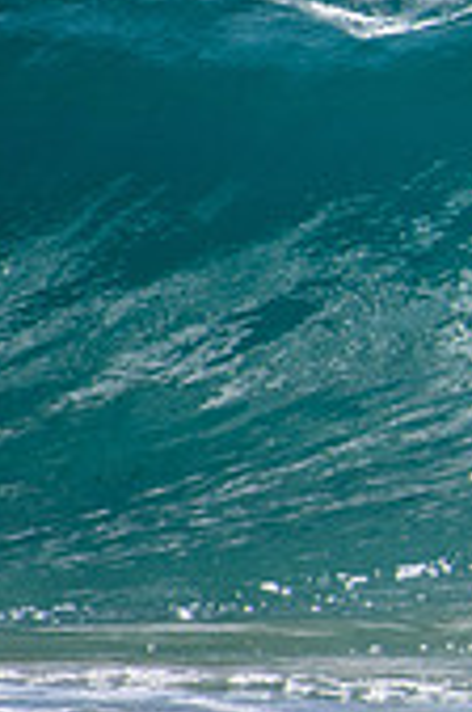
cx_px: 1393
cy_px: 298
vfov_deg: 1.0
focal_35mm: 2109
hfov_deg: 0.6
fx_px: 41645
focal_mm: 500
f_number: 5.6
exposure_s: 1/2000
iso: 100
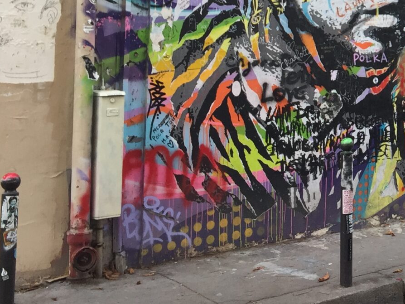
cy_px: -52
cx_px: 559
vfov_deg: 17.1
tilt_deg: +5.7
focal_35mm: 83
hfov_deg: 20.9
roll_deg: +0.3
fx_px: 971
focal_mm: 4.15
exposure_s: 1/111
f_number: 2.2
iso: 32
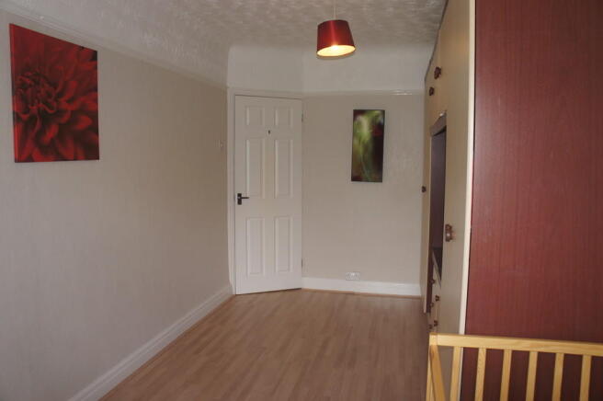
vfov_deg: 47.8
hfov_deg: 67.4
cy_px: 200
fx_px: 452
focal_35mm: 27
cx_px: 302
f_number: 4.5
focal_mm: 18
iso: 200
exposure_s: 1/80
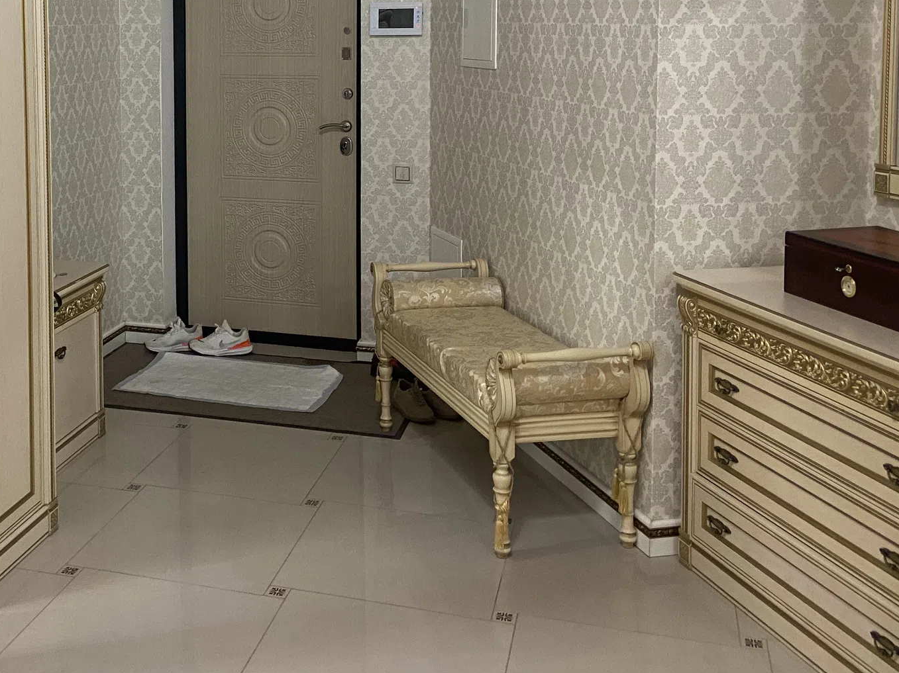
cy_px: 116
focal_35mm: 46
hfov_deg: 40.1
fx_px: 1194
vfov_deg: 30.6
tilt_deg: -5.8
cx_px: 225
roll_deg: +0.0
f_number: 1.8
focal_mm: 4.25
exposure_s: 1/50
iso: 320
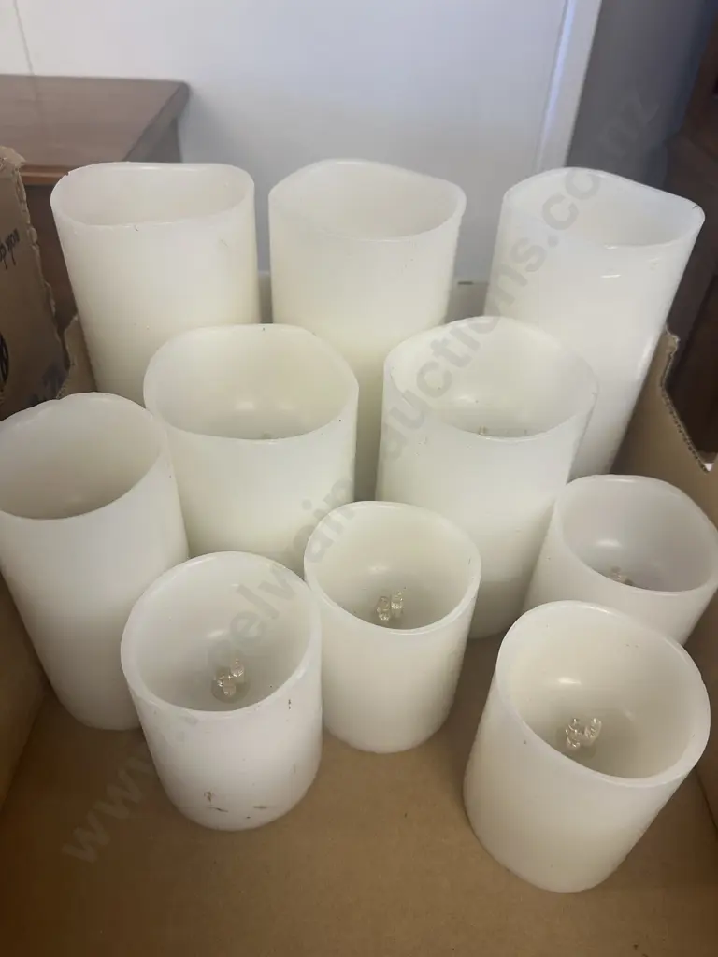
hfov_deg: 56.8
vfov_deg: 71.6
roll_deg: -2.8
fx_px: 664
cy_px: 478
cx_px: 359
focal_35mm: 24
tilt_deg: -42.5
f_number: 1.78
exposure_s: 1/100
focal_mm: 6.86
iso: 125
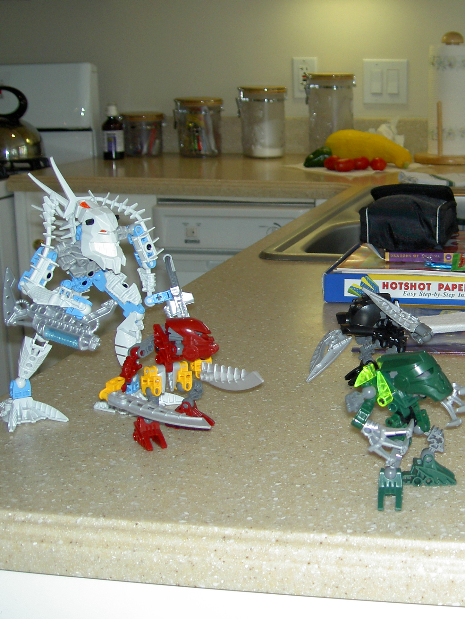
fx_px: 1057
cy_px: 309
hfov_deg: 24.4
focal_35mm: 59
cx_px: 378
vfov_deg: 32.7
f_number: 2.9
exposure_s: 1/64.1
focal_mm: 9
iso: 100
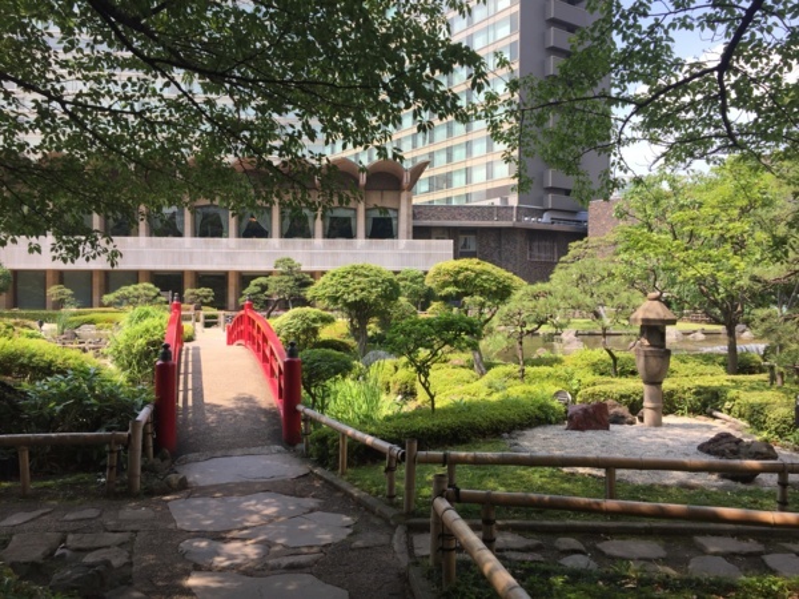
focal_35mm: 29
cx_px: 400
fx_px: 669
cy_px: 300
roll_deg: -0.6
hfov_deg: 61.7
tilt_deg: -0.3
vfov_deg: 48.2
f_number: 2.2
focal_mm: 4.15
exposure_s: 1/719
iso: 32
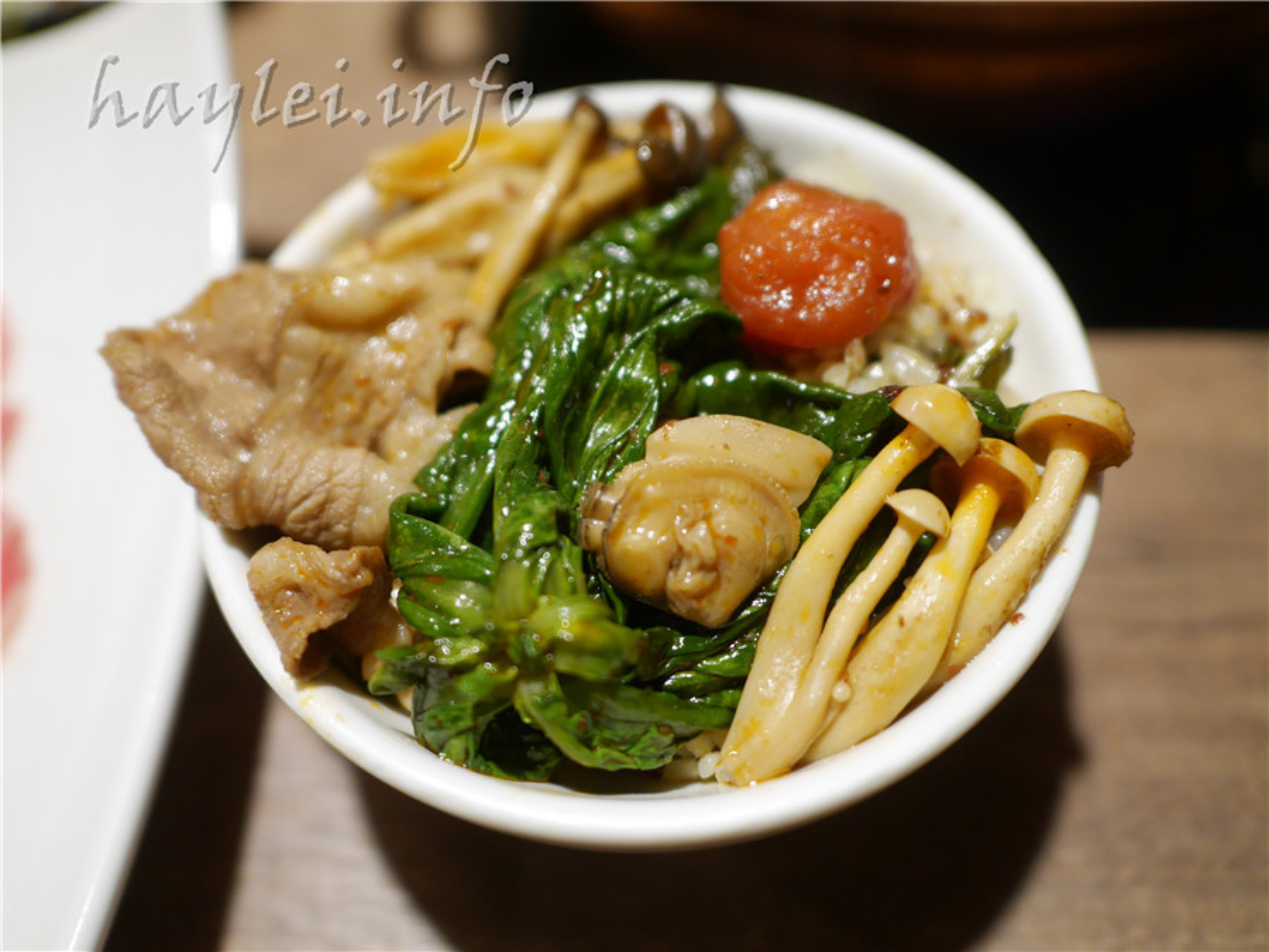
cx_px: 634
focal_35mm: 30
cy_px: 476
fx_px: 1100
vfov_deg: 46.8
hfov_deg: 60.0
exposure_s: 1/60
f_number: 1.7
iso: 800
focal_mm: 15
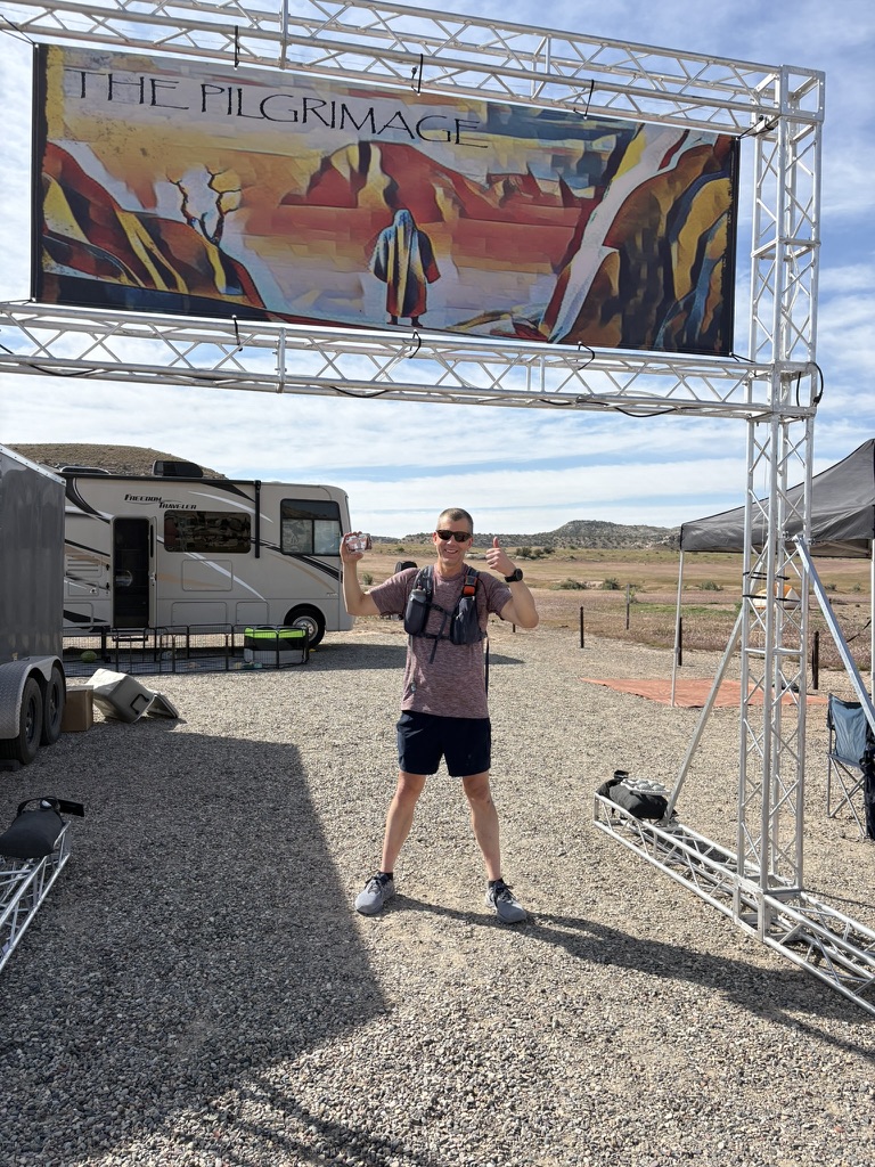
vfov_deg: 67.3
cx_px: 438
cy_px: 584
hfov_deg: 53.1
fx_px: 876
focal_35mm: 26
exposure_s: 1/4950
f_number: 1.6
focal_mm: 5.96
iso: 50
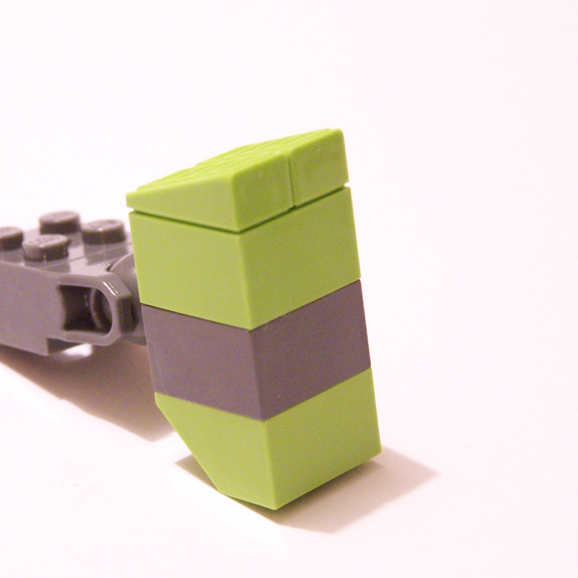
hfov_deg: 12.5
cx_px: 193
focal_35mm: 139
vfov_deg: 12.6
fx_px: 2626
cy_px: 289
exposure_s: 1/8
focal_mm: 19.4
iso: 400
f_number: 3.2
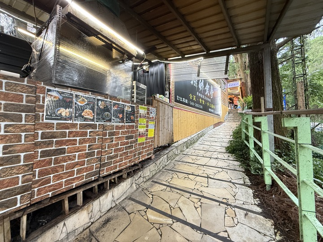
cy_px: 121
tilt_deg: +4.0
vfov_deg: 85.7
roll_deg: -0.9
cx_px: 162
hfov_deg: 102.1
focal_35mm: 14
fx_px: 131
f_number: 2.2
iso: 400
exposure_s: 1/60
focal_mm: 2.22
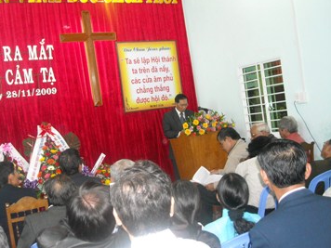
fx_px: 421
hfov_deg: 42.7
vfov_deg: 32.9
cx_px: 126
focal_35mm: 44
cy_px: 114
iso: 400
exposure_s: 1/60
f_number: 2.8
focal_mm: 5.7
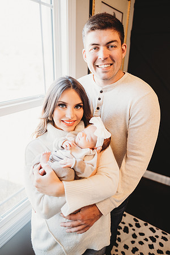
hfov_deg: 53.1
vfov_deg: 73.7
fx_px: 170
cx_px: 85
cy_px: 128
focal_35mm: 24
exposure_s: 1/200
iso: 320
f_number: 2
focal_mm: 24
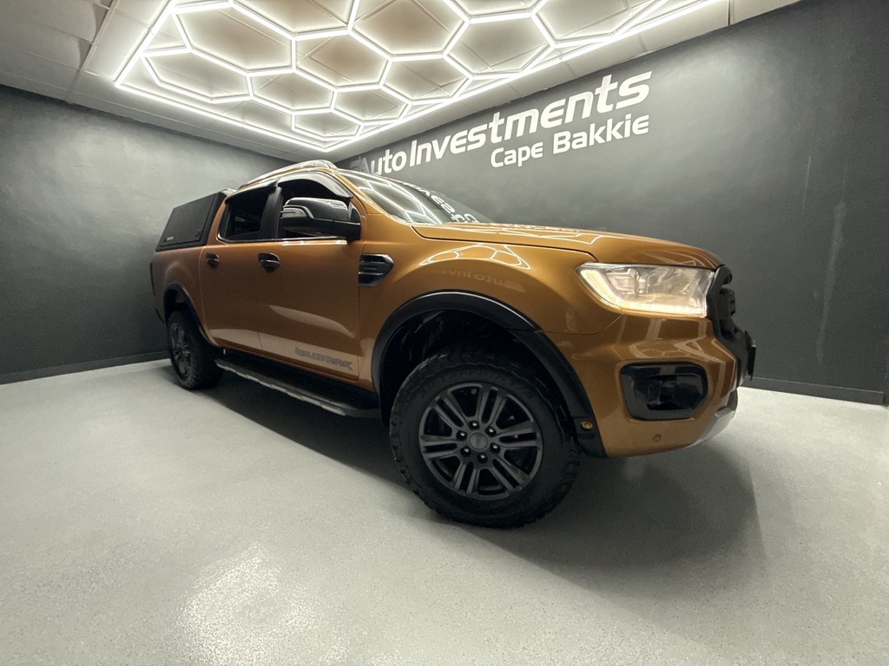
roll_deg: +1.4
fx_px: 360
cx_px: 444
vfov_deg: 85.7
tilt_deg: -8.1
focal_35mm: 14
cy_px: 333
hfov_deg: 102.1
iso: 500
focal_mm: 2.22
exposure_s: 1/100
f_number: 2.2
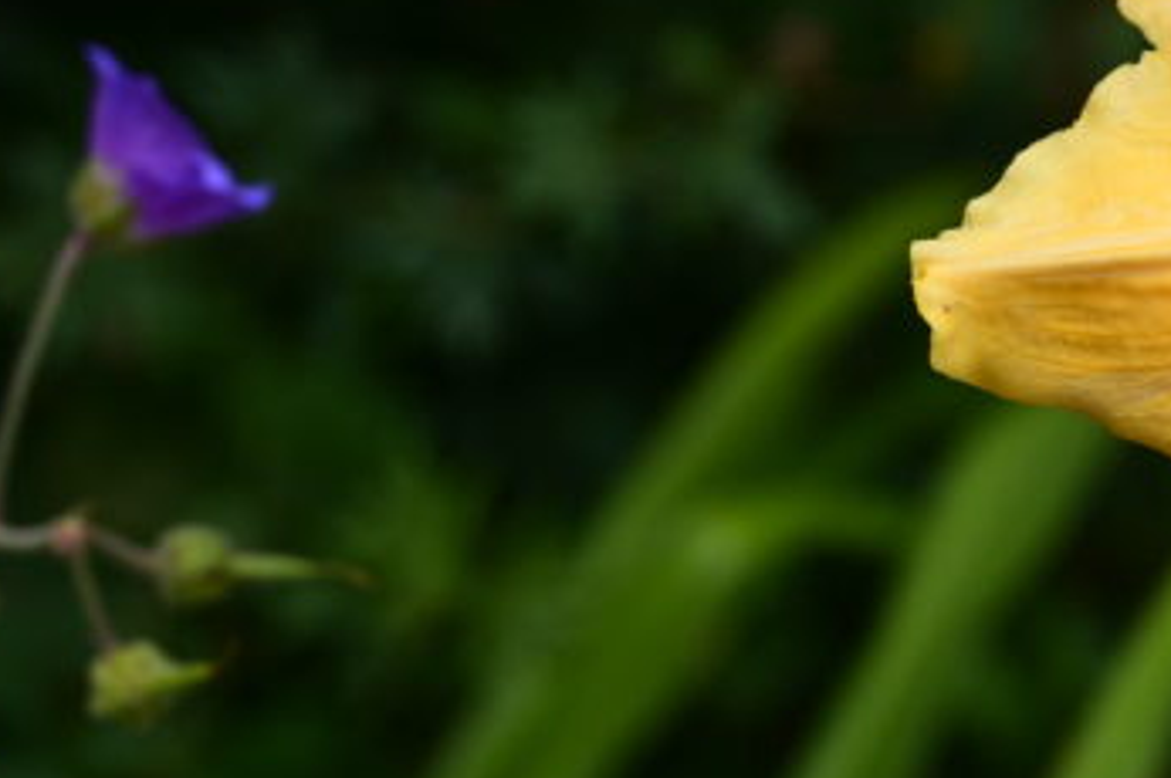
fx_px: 6532
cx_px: 954
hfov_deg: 10.2
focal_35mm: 201
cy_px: 193
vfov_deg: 6.8
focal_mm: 58
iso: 200
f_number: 4.5
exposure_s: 1/1600
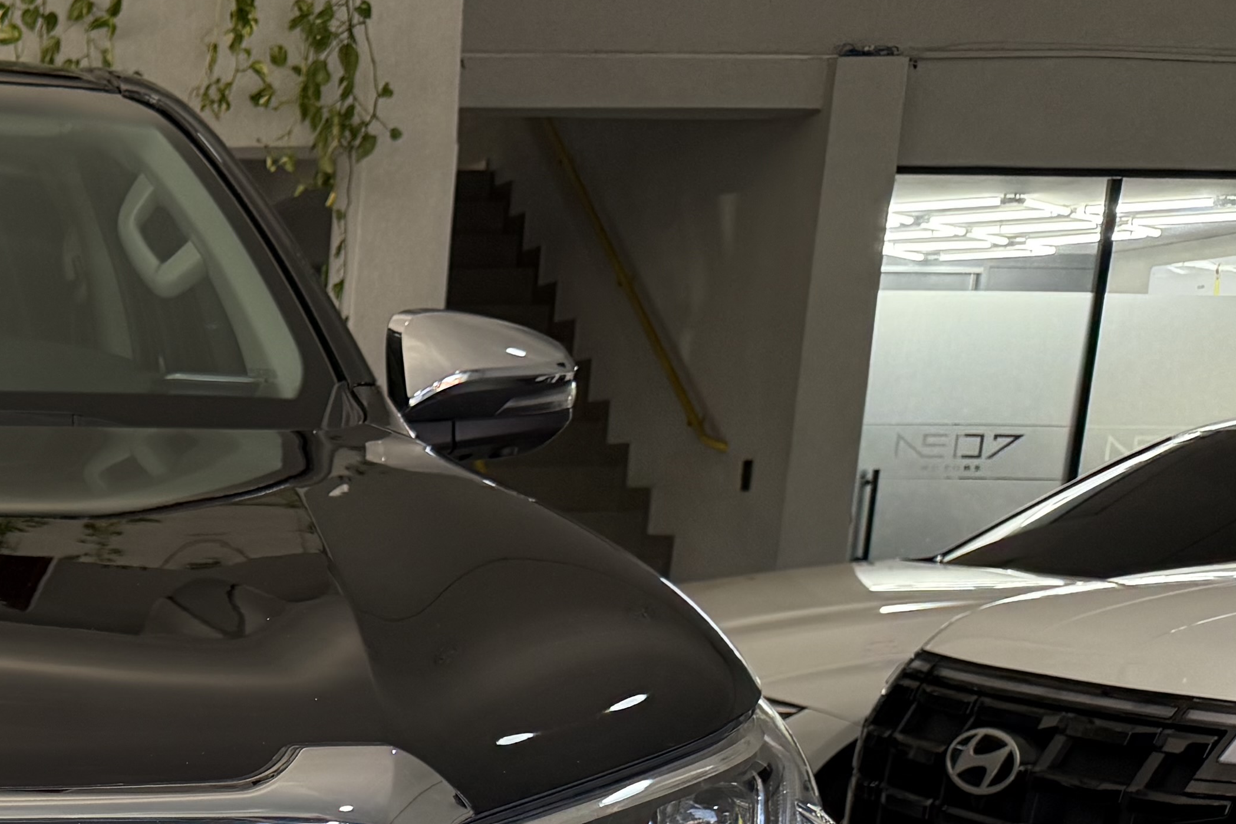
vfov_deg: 18.4
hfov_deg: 25.8
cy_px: 1112
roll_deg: -0.5
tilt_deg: -14.5
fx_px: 2334
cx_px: -328
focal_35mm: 68
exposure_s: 1/228
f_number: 1.78
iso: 200
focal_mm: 6.76
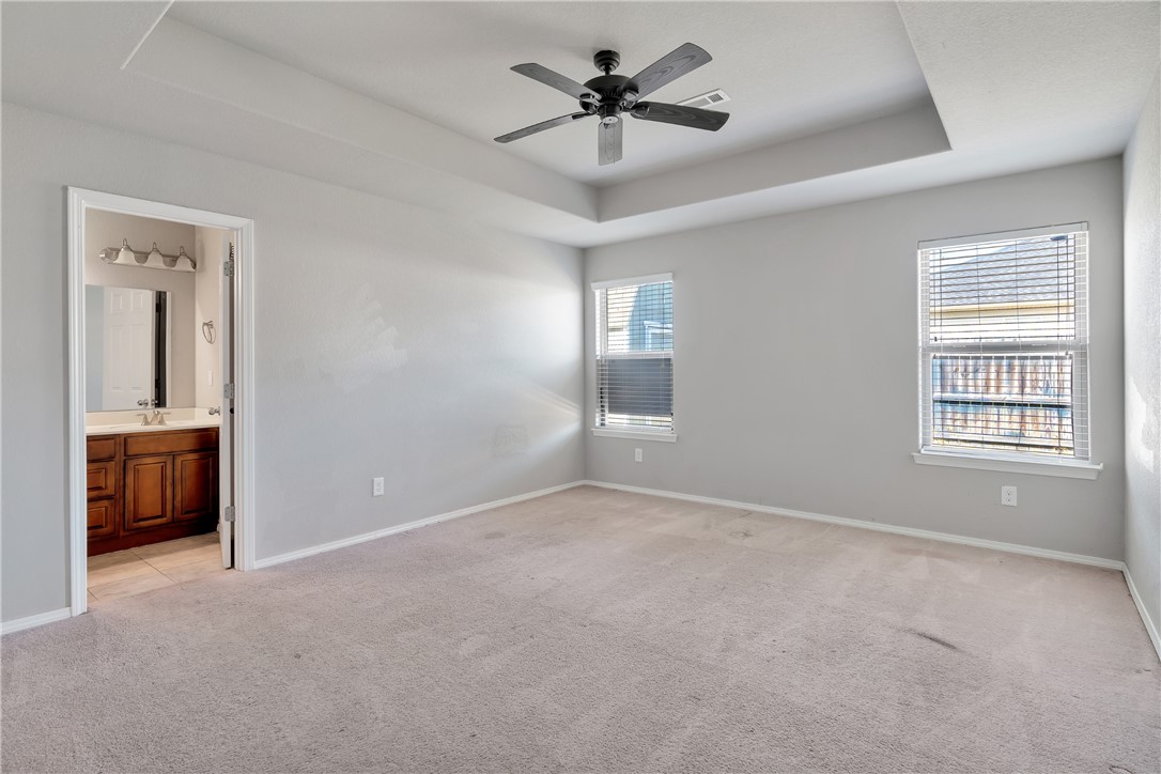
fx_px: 548
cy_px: 387
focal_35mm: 17
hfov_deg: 93.3
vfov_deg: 70.4
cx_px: 580
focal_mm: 17
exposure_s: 1
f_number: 6.3
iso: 100
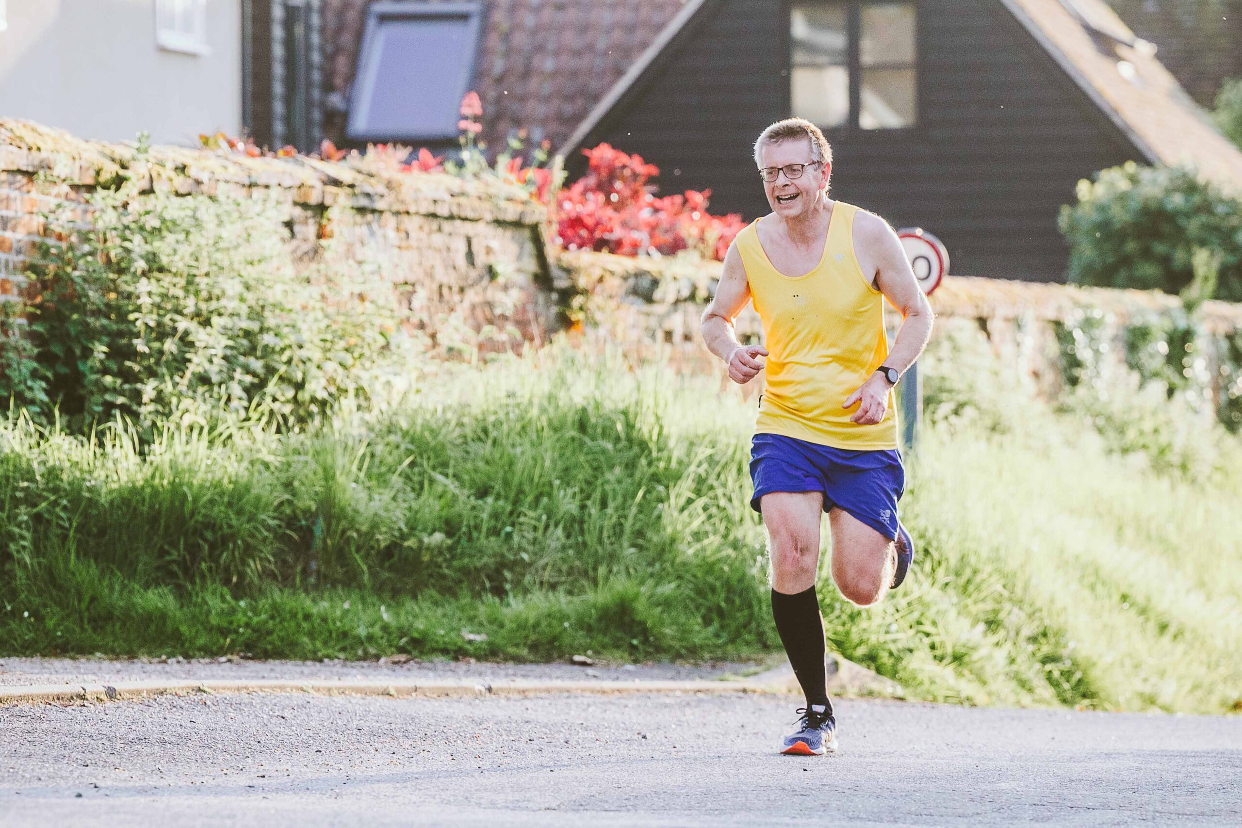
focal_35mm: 240
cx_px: 621
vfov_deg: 5.7
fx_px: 8280
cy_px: 414
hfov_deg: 8.6
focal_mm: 160
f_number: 3.5
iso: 500
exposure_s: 1/1250
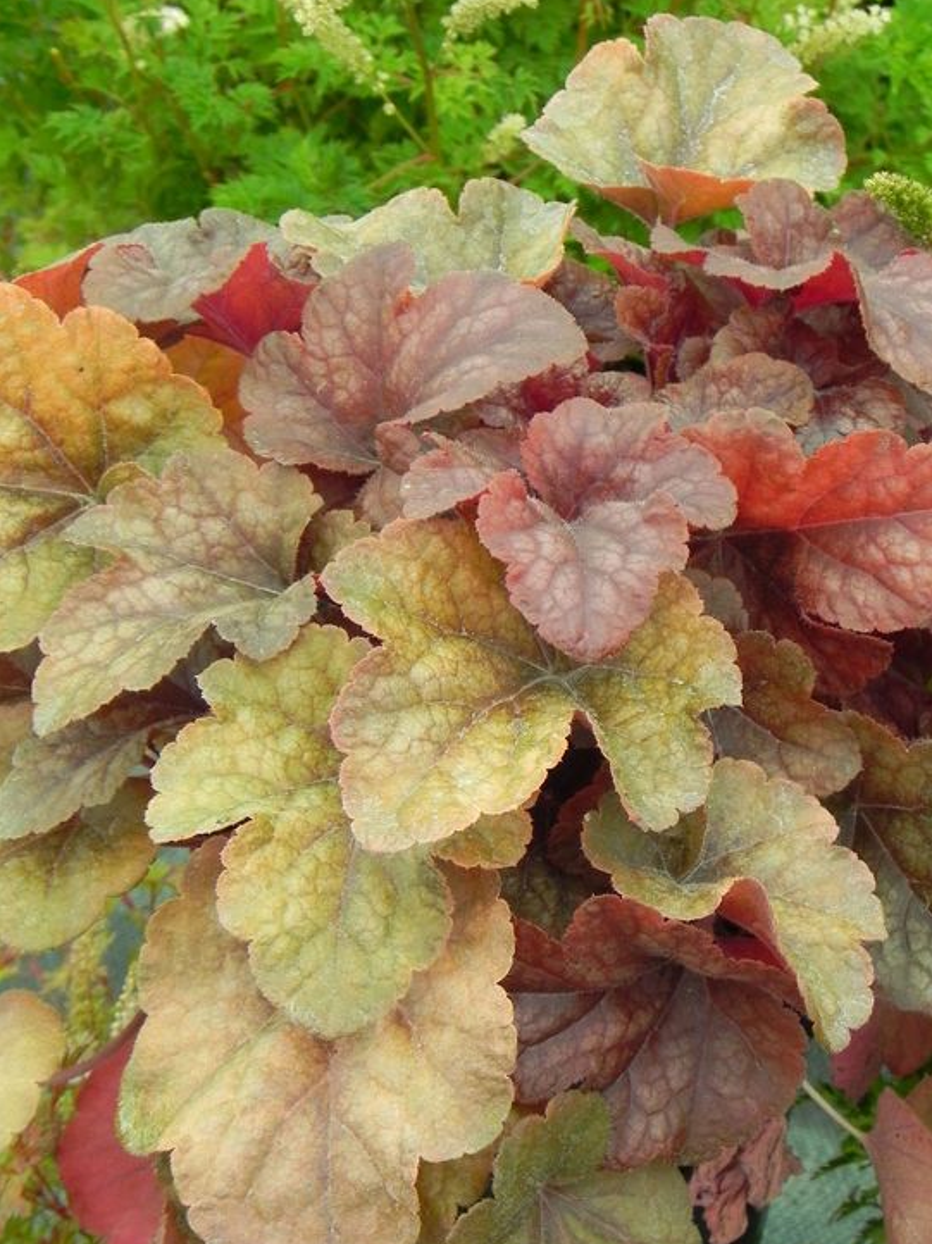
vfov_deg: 9.7
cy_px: 601
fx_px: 7328
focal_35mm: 204
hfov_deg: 7.3
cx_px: 513
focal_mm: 32.7
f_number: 5.6
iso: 160
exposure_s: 1/40
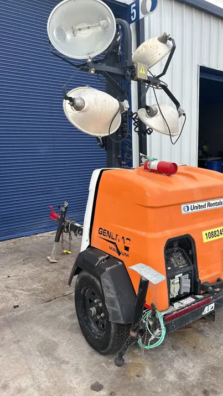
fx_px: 305
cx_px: 136
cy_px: 194
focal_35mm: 29
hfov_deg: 40.0
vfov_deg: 66.1
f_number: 1.5
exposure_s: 1/646
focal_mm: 5.7
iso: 50
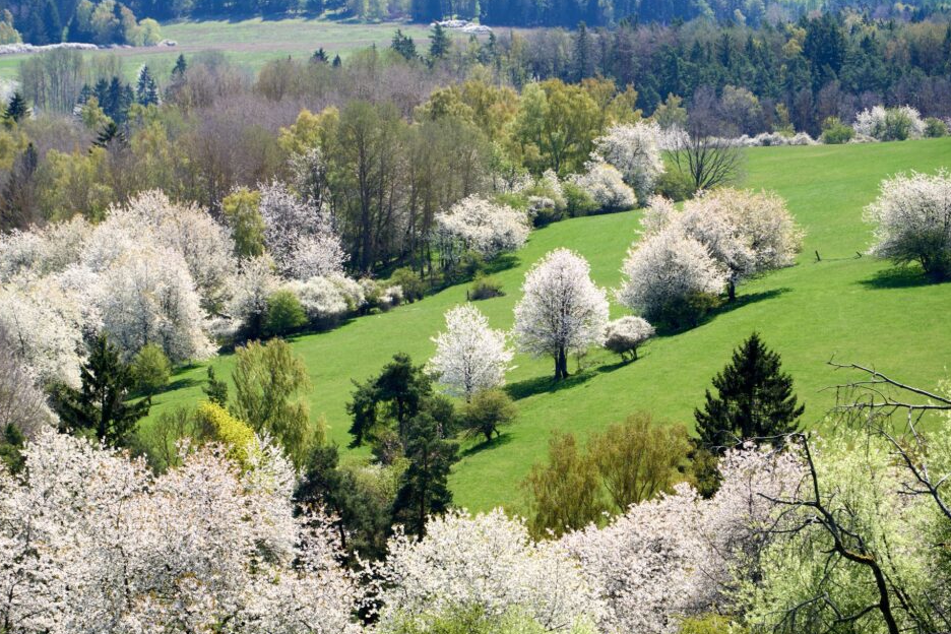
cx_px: 440
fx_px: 4029
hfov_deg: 13.5
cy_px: 324
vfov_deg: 9.0
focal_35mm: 153
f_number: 6.3
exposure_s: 1/200
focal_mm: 93
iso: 100
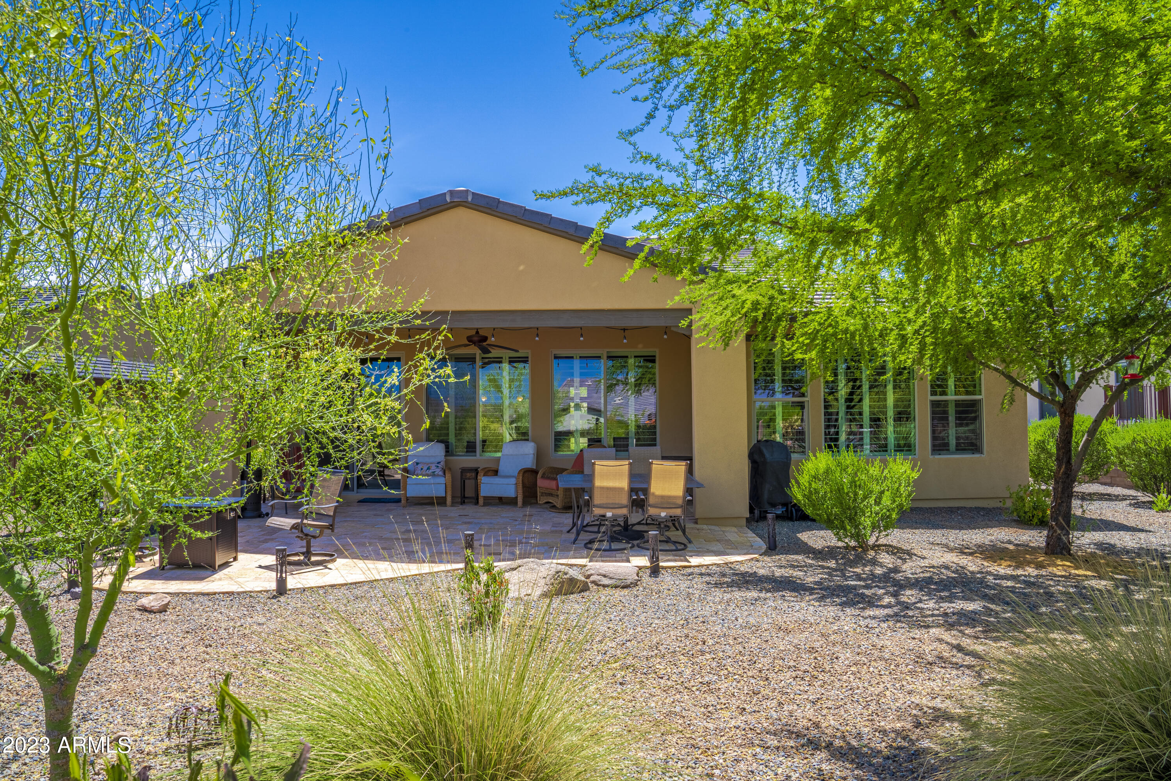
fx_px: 781
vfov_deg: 53.1
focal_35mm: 24
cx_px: 586
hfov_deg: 73.7
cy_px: 390
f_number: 11
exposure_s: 1/1600
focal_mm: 24
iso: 100
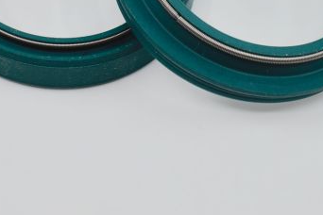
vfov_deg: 3.7
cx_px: 152
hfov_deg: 5.6
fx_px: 3303
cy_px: -28
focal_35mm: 368
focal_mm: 105
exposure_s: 1/160
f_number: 6.3
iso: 100
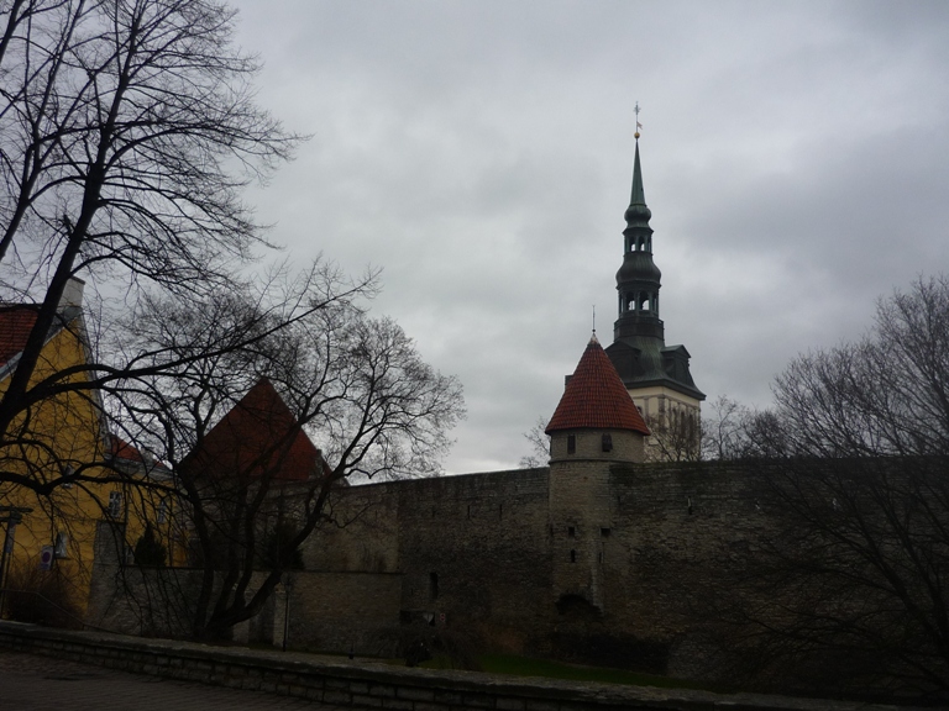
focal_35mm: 33
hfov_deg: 55.4
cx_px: 474
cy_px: 356
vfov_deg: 42.9
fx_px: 905
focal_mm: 5.5
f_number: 2.8
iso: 100
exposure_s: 1/80
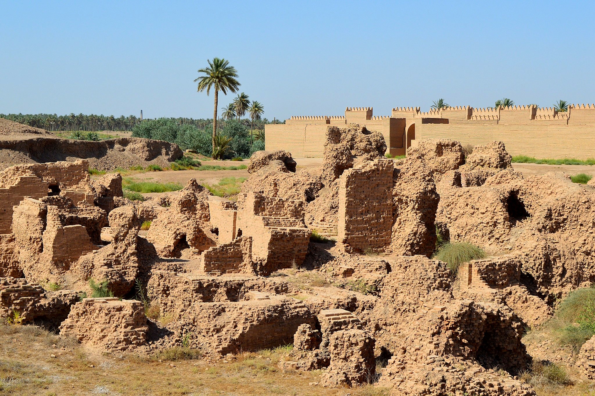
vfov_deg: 23.7
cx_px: 298
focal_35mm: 57
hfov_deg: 35.1
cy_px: 198
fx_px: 941
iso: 360
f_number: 11
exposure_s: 1/500
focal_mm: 38
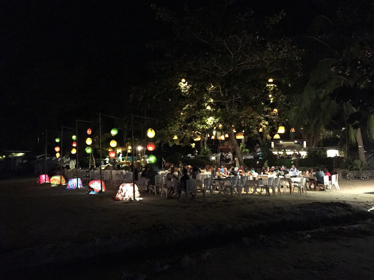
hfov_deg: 61.7
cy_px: 140
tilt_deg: +4.2
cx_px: 187
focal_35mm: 29
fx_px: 313
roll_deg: -0.8
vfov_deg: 48.2
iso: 1600
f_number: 2.2
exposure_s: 1/15
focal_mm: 4.15
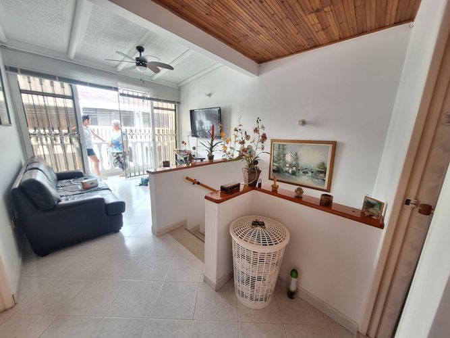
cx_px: 225
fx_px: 169
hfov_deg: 106.2
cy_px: 169
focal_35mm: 13
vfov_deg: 89.9
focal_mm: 1.74
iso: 100
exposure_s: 1/40
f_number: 2.2
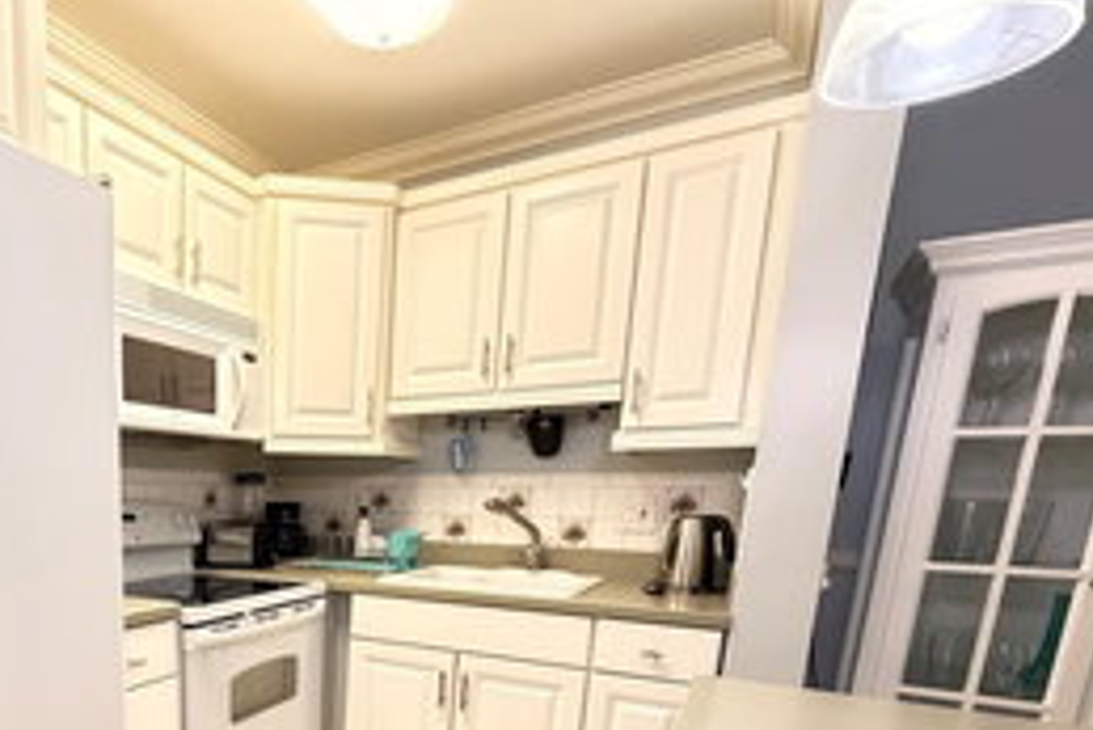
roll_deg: +0.2
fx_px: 729
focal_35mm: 24
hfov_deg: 67.6
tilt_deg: -12.1
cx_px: 238
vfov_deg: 48.4
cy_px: 637
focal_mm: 2.22
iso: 1250
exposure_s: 1/60
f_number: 2.2
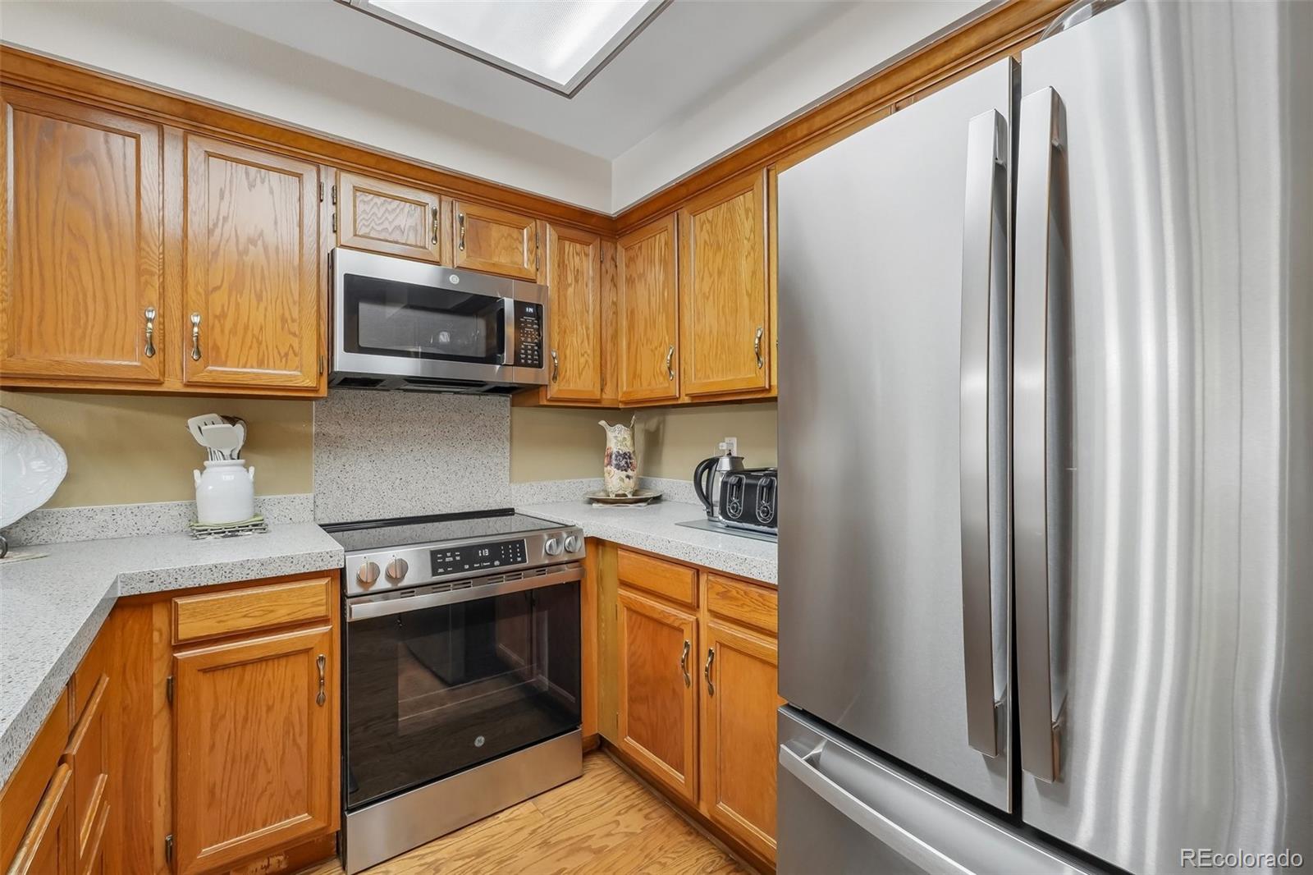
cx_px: 656
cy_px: 438
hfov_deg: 100.4
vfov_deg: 77.3
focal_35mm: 15
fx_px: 547
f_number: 8
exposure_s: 1/8
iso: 800
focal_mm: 10
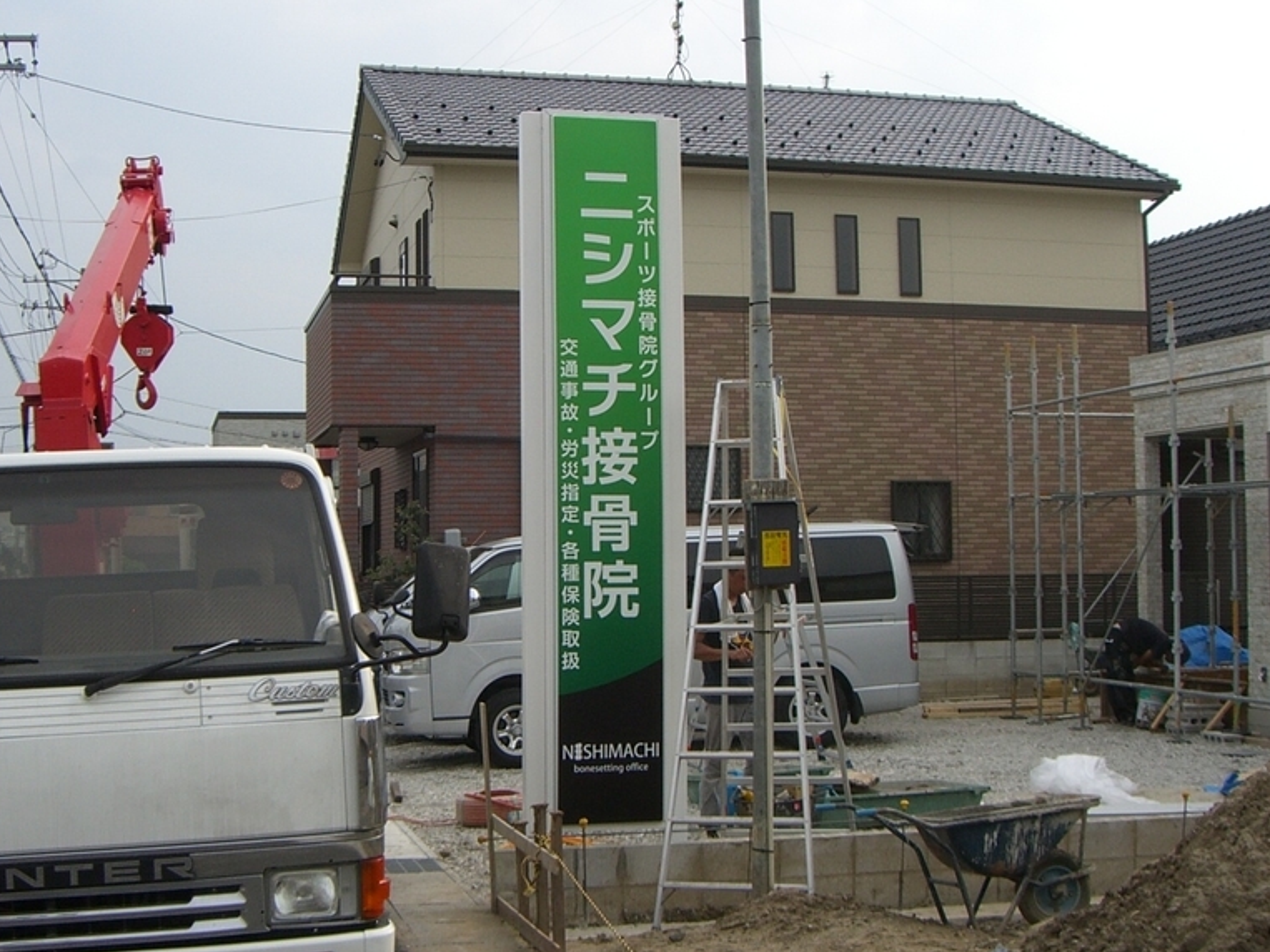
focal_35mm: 51
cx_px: 581
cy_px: 463
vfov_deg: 28.6
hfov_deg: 37.5
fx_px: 1871
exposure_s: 1/400
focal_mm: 6.2
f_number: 4.3
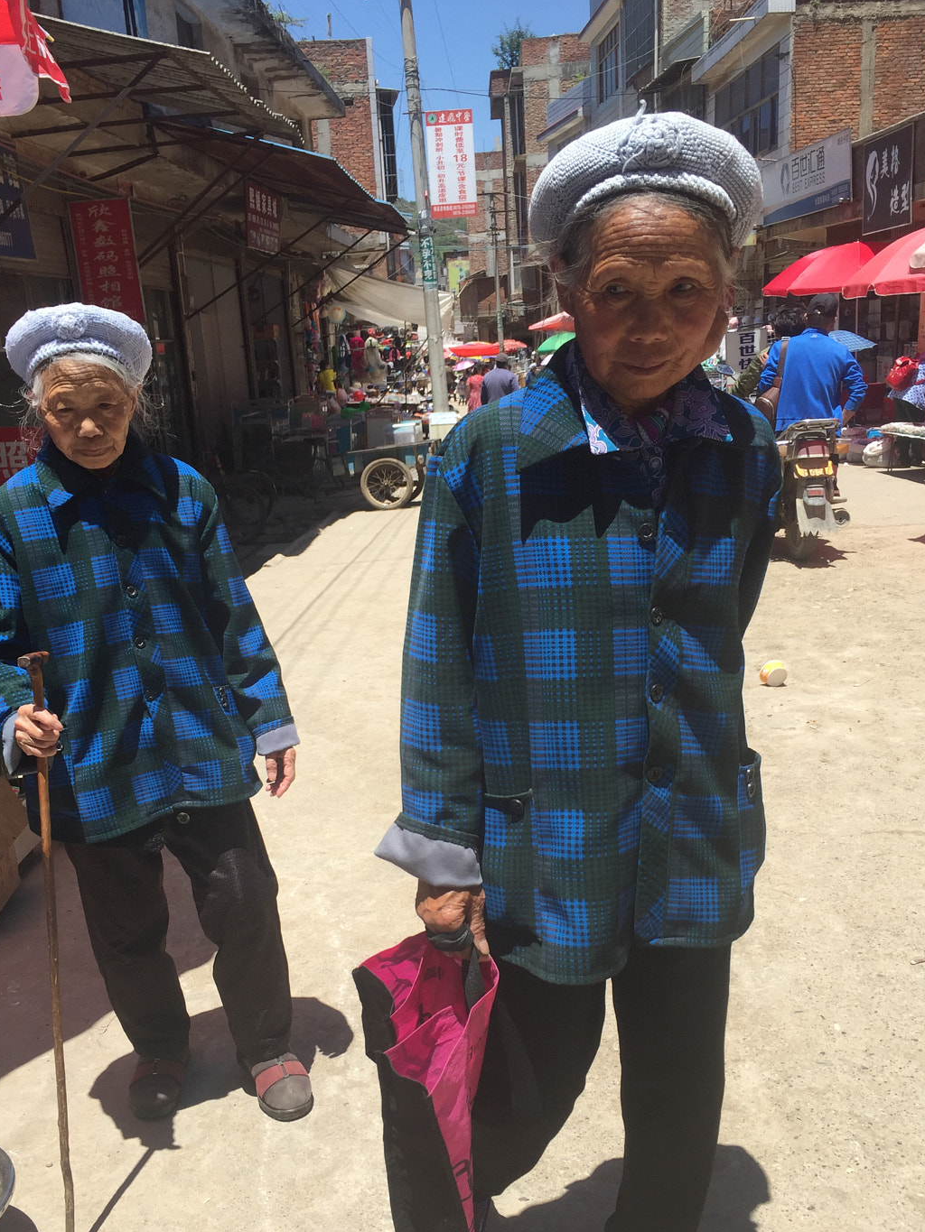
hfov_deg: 41.8
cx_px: 449
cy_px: 706
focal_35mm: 34
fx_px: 1211
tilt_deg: -21.9
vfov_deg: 53.8
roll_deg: -1.8
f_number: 2.2
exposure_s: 1/1199
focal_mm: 4.15
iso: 32
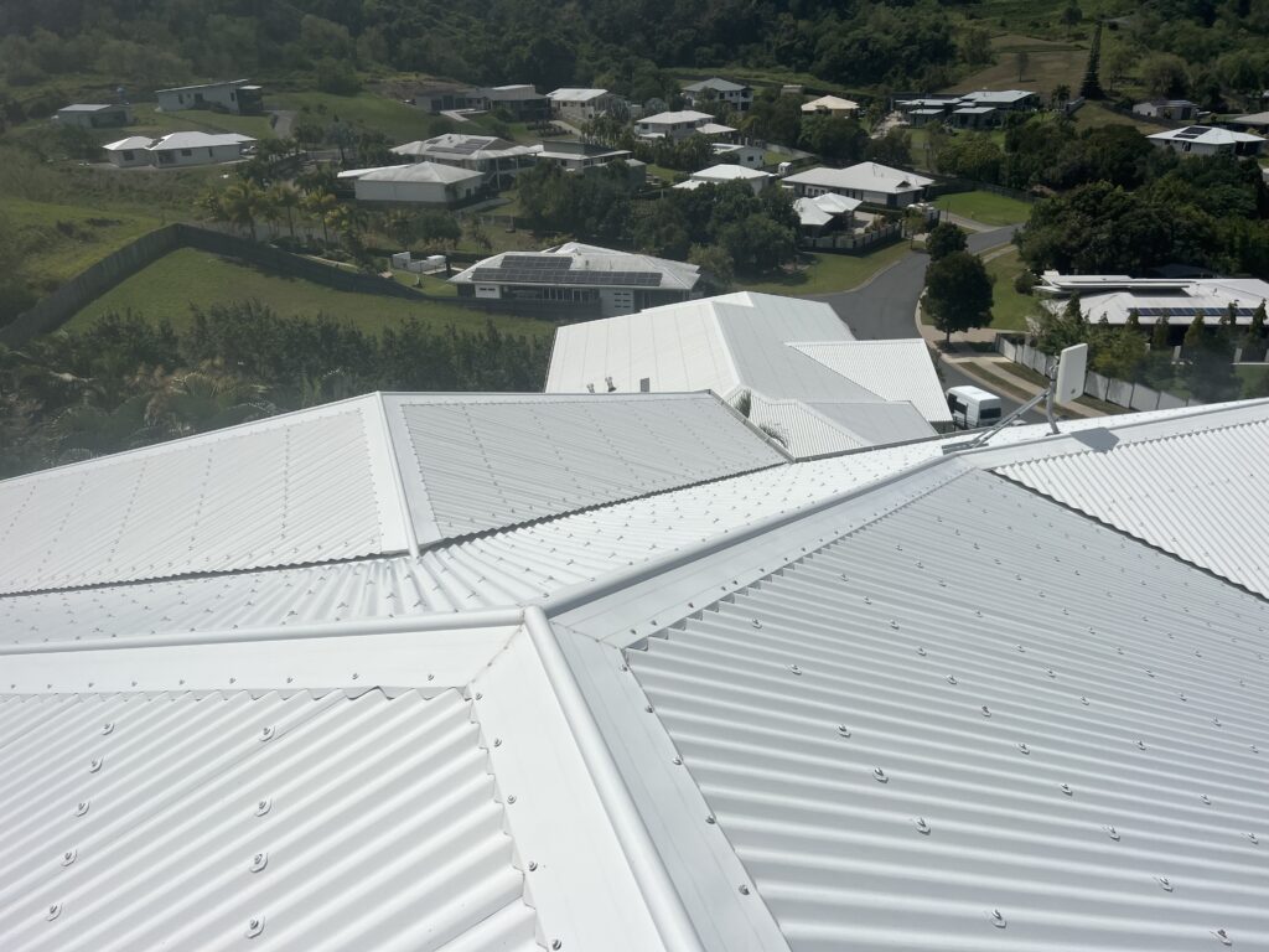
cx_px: 634
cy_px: 476
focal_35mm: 26
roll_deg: -0.3
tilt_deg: -24.2
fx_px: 953
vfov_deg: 53.1
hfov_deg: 67.3
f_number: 1.5
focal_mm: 5.7
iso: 32
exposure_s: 1/16393
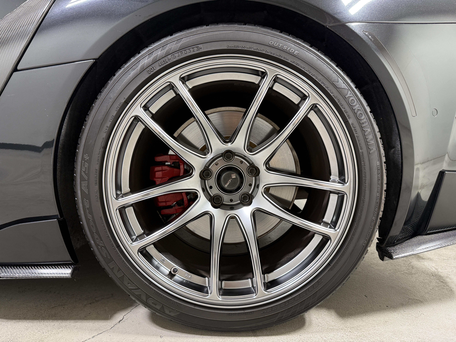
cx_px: 228
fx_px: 316
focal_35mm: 24
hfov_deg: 71.6
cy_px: 171
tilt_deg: -5.0
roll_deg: +0.7
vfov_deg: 56.8
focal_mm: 6.76
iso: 250
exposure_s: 1/60
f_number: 1.78
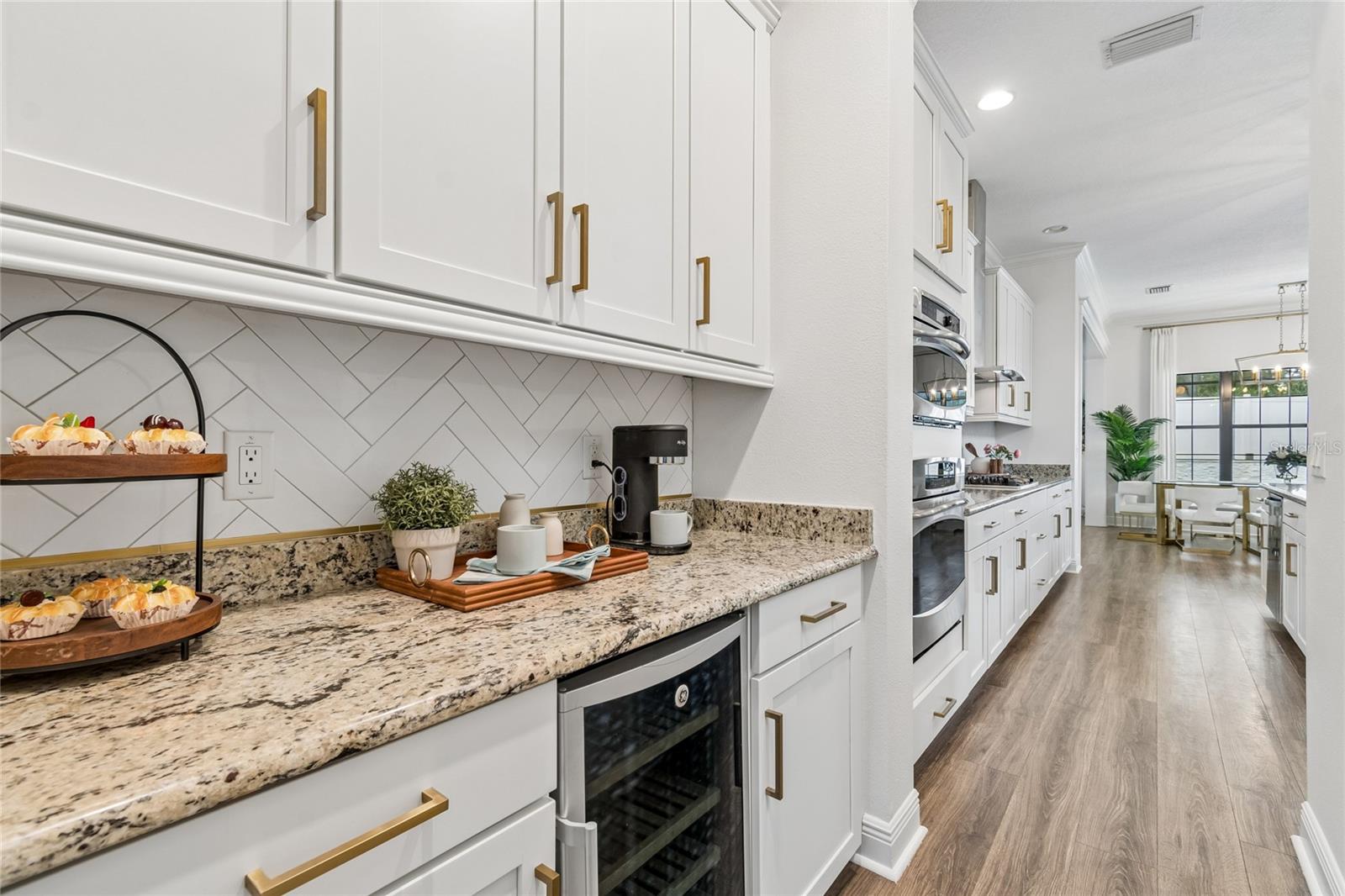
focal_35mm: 15
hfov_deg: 100.4
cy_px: 448
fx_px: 560
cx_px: 672
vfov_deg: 77.3
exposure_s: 1/2.5
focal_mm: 10
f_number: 7.1
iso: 100
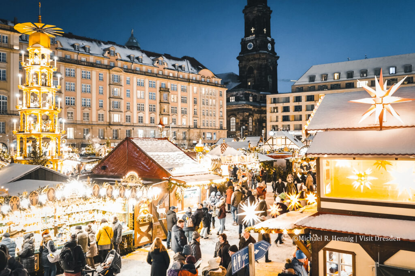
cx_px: 208
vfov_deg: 42.3
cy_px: 138
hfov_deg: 60.3
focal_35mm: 31
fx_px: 357
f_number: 4
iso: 4000
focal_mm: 31
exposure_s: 1/20
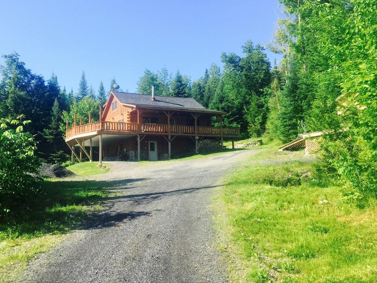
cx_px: 171
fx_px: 359
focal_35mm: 33
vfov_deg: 42.9
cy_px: 122
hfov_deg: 55.3
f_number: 2.2
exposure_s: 1/1163
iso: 32
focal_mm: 4.15
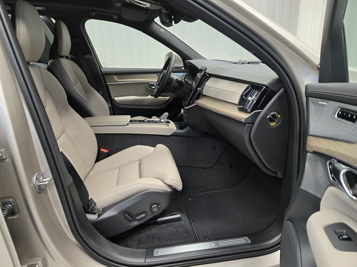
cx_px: 178
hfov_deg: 73.9
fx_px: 237
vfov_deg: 58.9
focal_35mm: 23
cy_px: 134
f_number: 1.8
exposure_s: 1/100
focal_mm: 5.4
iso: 400
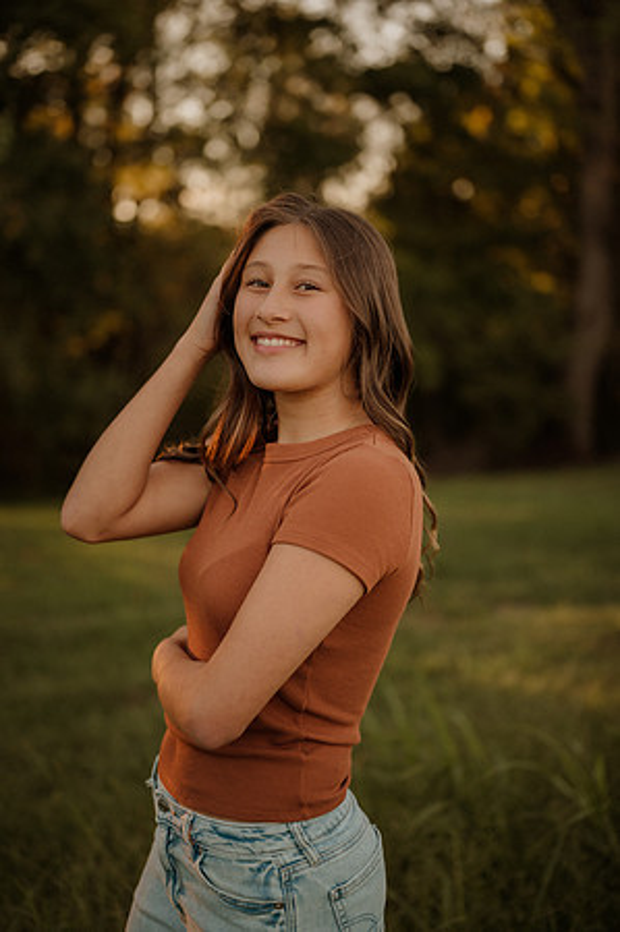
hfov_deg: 26.9
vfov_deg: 39.6
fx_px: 1295
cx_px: 310
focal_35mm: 50
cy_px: 466
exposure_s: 1/640
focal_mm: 50
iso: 250
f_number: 2
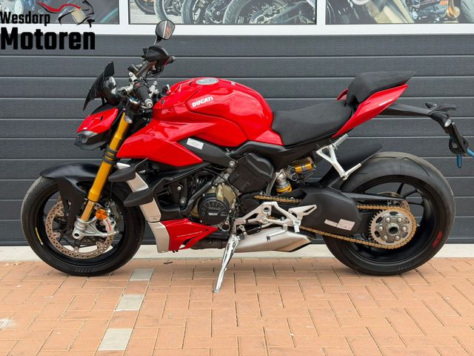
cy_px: 178
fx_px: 657
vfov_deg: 30.3
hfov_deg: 39.7
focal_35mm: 48
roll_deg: +0.5
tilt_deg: -6.4
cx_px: 237
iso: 80
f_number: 1.78
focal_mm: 6.76
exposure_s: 1/1307
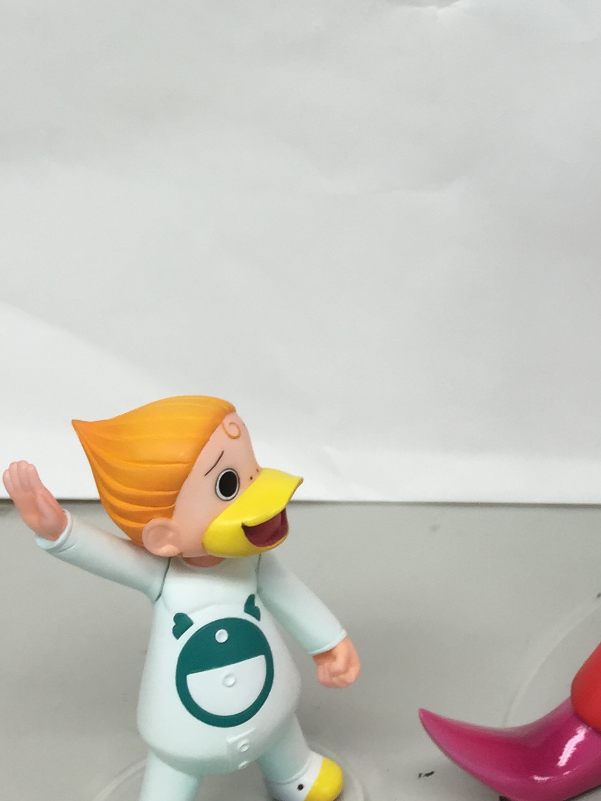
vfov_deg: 28.3
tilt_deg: -20.0
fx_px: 1551
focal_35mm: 67
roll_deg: -0.8
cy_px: 144
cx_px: 662
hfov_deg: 20.9
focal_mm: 4.15
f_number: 2.2
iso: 32
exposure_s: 1/60
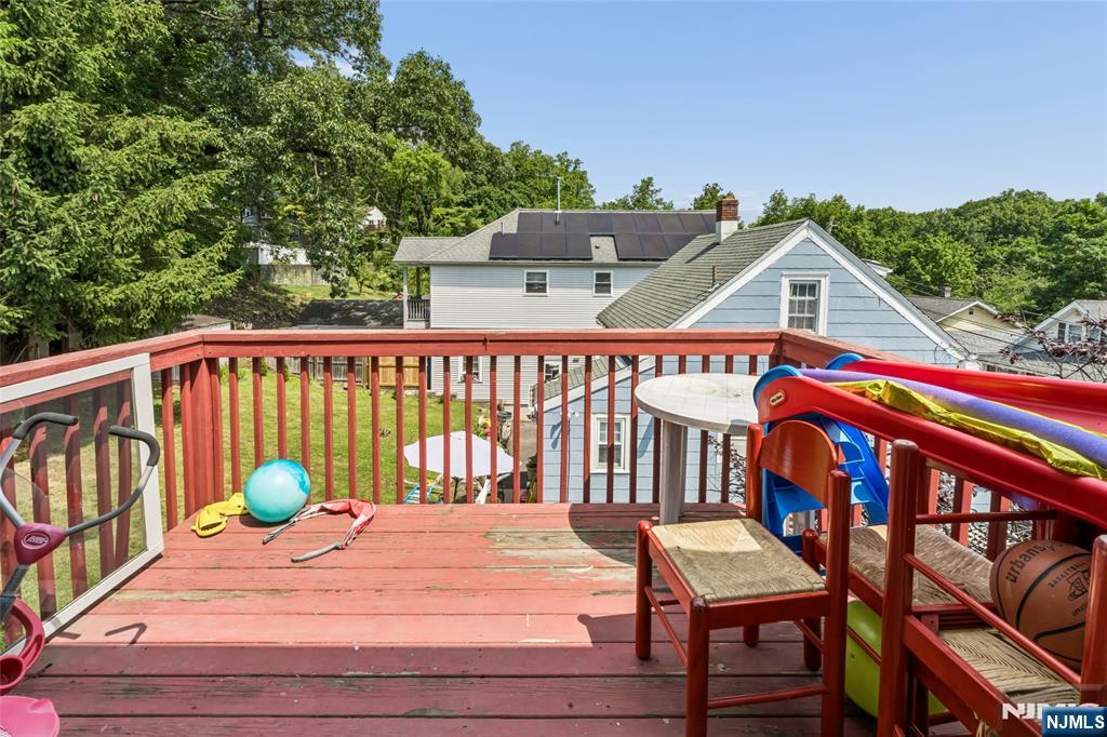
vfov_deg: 76.2
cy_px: 368
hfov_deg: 99.3
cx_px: 554
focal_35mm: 15
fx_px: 470
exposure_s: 1/30
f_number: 22
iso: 100
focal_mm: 15.3
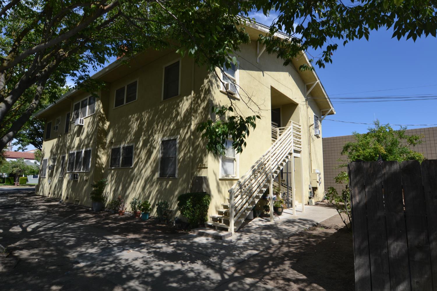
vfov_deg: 67.4
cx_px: 218
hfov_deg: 90.0
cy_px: 146
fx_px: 218
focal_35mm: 18
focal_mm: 12
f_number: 8
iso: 100
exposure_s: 1/250
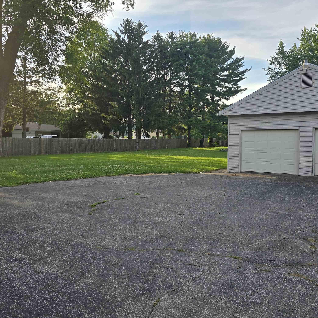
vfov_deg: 54.0
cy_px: 146
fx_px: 312
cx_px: 178
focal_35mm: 30
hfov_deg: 53.9
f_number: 1.7
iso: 12
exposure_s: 1/415
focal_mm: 6.3
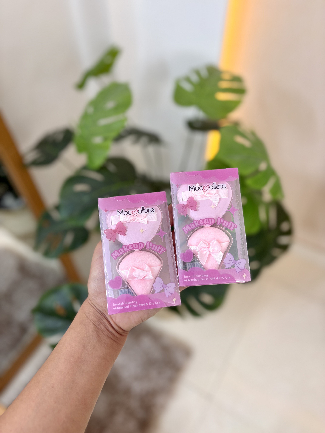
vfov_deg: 67.3
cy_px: 216
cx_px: 162
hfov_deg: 53.1
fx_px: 325
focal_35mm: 26
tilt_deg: -51.2
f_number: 1.6
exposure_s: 1/50
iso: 100
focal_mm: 5.96
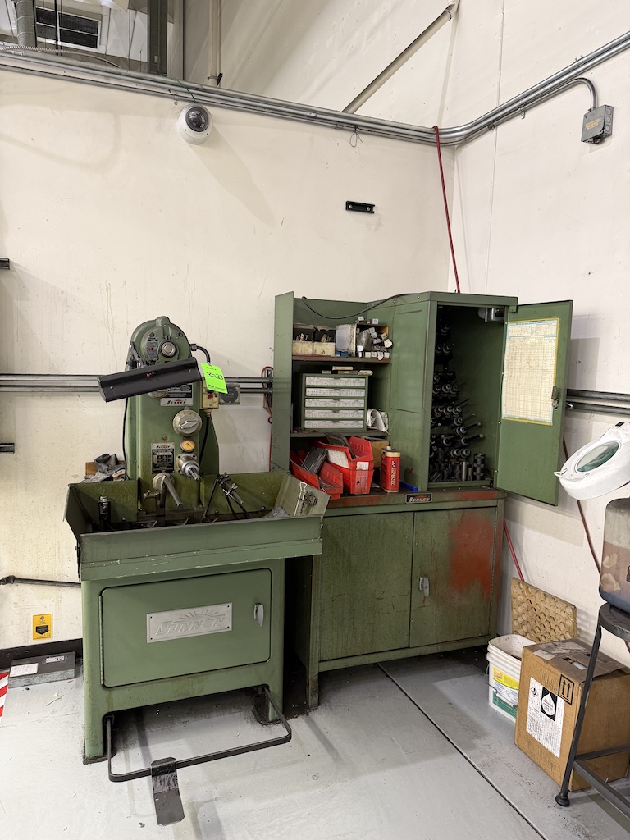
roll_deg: +0.1
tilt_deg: -6.0
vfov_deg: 71.6
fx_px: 582
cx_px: 315
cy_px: 420
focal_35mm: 24
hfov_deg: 56.8
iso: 250
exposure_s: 1/60
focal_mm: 6.76
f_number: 1.78
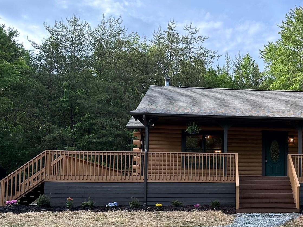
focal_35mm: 44
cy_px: 168
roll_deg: -0.5
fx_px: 385
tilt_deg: +4.7
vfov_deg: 32.3
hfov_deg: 40.2
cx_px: 264
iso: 80
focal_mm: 6.86
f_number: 1.78
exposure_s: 1/672
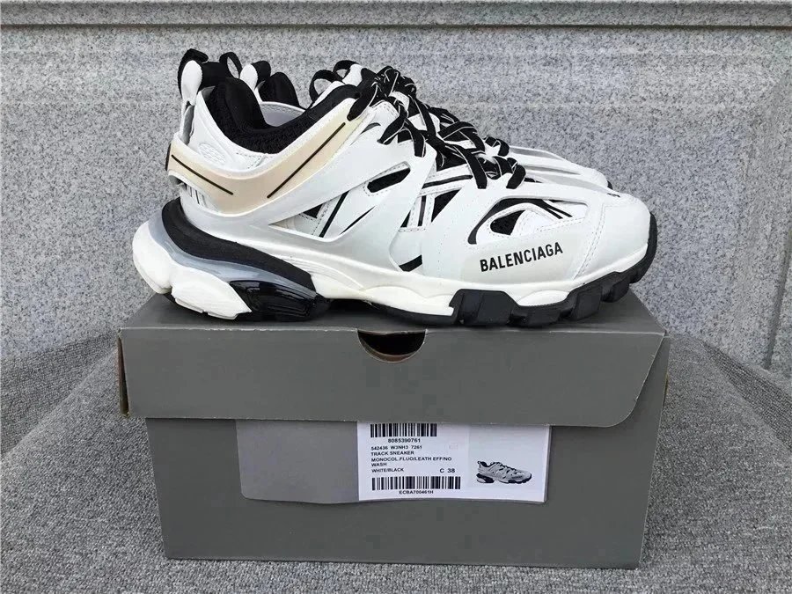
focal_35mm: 31
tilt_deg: -19.6
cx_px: 396
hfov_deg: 58.4
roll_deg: +0.3
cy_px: 297
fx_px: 709
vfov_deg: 45.4
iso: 25
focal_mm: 3.3
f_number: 2.4
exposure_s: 1/637
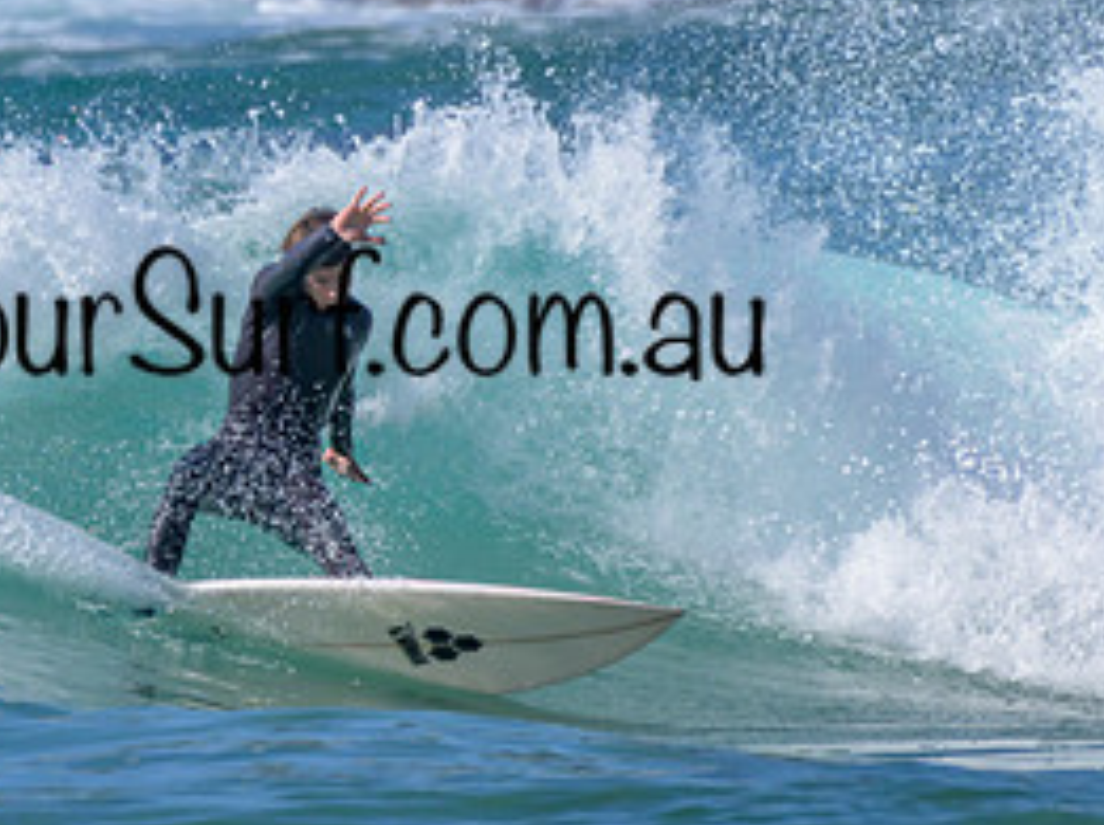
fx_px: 64781
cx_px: 317
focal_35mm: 2034
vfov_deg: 0.7
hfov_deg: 1.0
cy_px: 277
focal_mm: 950
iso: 900
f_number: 11
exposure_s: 1/2000
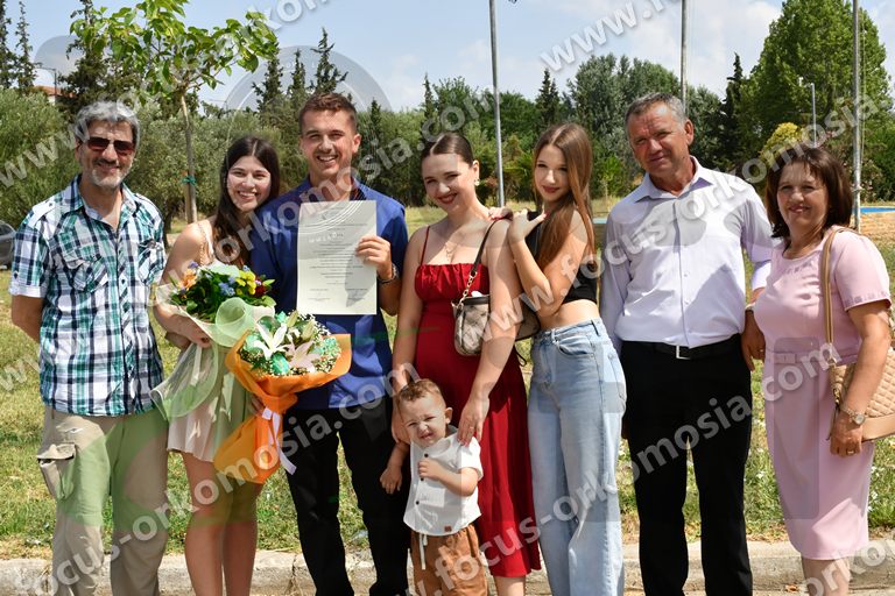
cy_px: 298
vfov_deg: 26.0
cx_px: 448
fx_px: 1293
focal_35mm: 52
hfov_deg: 38.2
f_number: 18
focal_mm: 35
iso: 500
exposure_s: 1/250
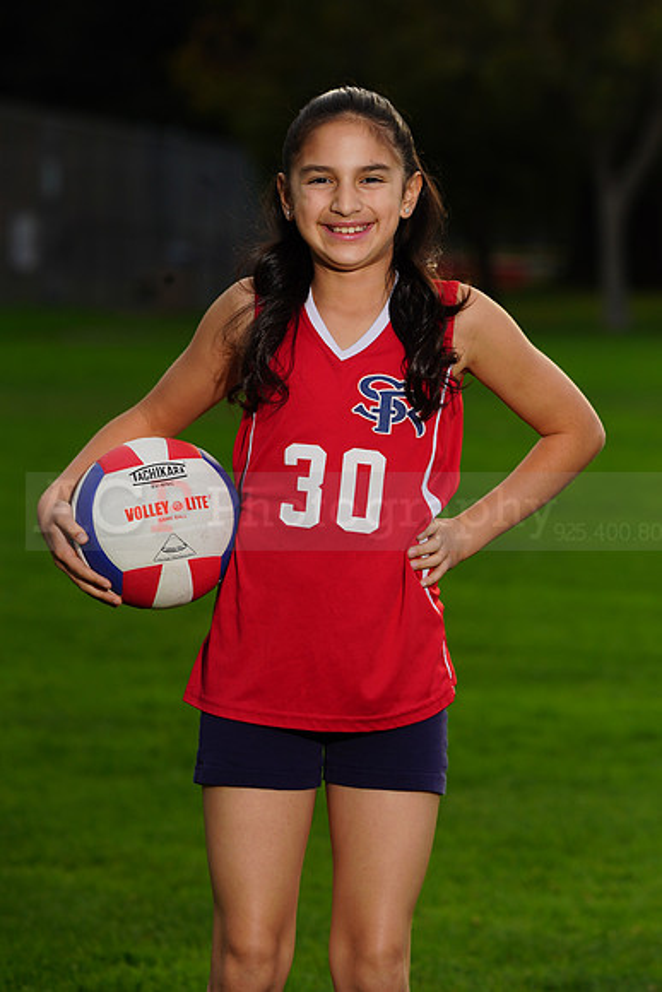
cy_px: 496
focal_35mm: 259
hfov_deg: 5.3
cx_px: 331
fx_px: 7139
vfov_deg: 7.9
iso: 160
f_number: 9
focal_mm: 259
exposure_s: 1/250
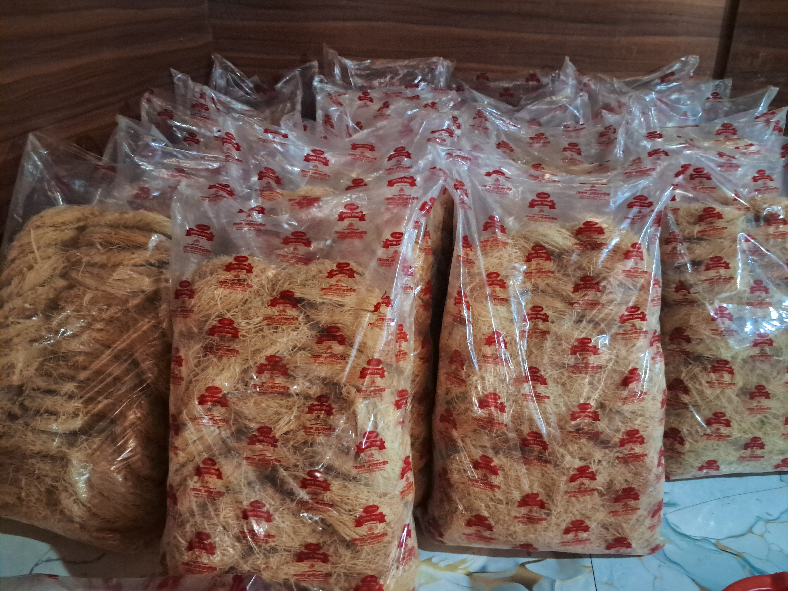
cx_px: 394
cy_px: 296
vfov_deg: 51.4
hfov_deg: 65.3
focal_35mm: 27
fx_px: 615
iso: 1250
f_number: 1.8
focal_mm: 4
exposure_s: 1/20
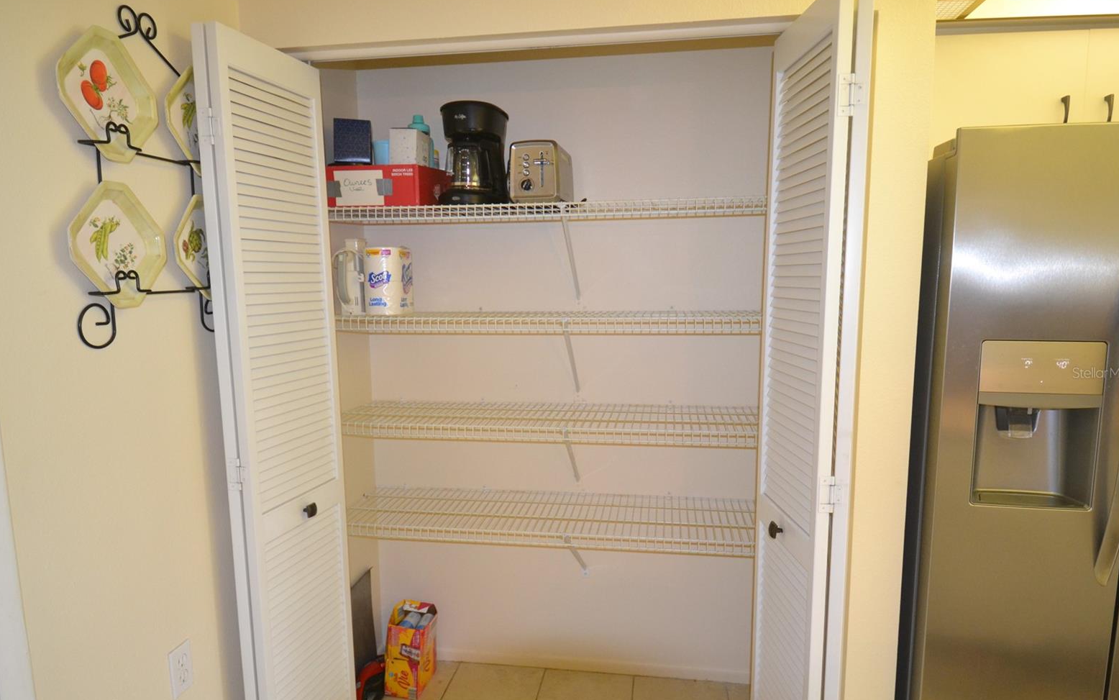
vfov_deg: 55.0
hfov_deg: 79.6
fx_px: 671
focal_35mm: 22
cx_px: 561
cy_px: 373
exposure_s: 1/60
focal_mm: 14
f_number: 4
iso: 1250
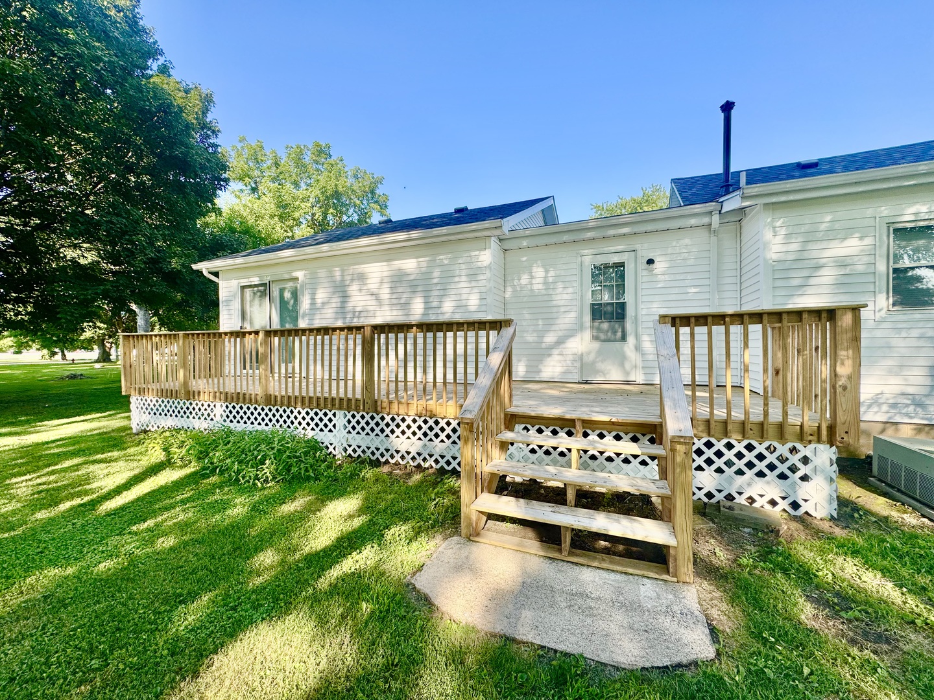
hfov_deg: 102.1
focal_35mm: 14
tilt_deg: -0.3
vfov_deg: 85.7
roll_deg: -1.1
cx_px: 467
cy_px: 350
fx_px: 378
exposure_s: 1/610
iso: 40
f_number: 2.2
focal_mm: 2.22
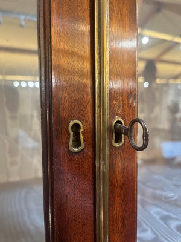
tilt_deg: -5.4
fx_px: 181
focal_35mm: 26
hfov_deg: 53.1
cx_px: 90
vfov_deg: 67.3
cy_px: 121
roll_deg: -0.3
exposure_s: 1/50
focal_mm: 5.1
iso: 500
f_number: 1.6
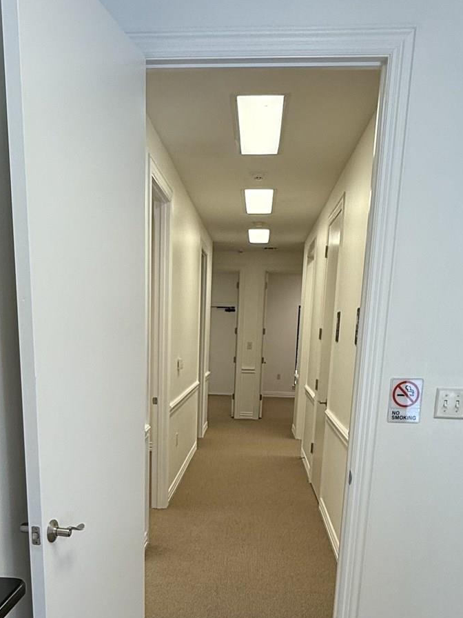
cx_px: 196
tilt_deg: -14.9
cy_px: 506
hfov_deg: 39.6
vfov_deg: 48.1
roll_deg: -2.4
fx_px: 642
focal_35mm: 36
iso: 80
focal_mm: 2.22
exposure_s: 1/120
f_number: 2.2
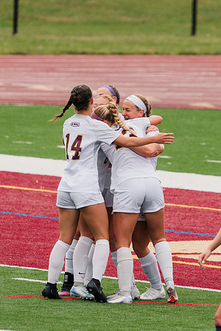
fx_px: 8531
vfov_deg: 2.2
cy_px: 118
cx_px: 120
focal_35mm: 926
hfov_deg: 1.5
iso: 500
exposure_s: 1/1600
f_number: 6.3
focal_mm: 481
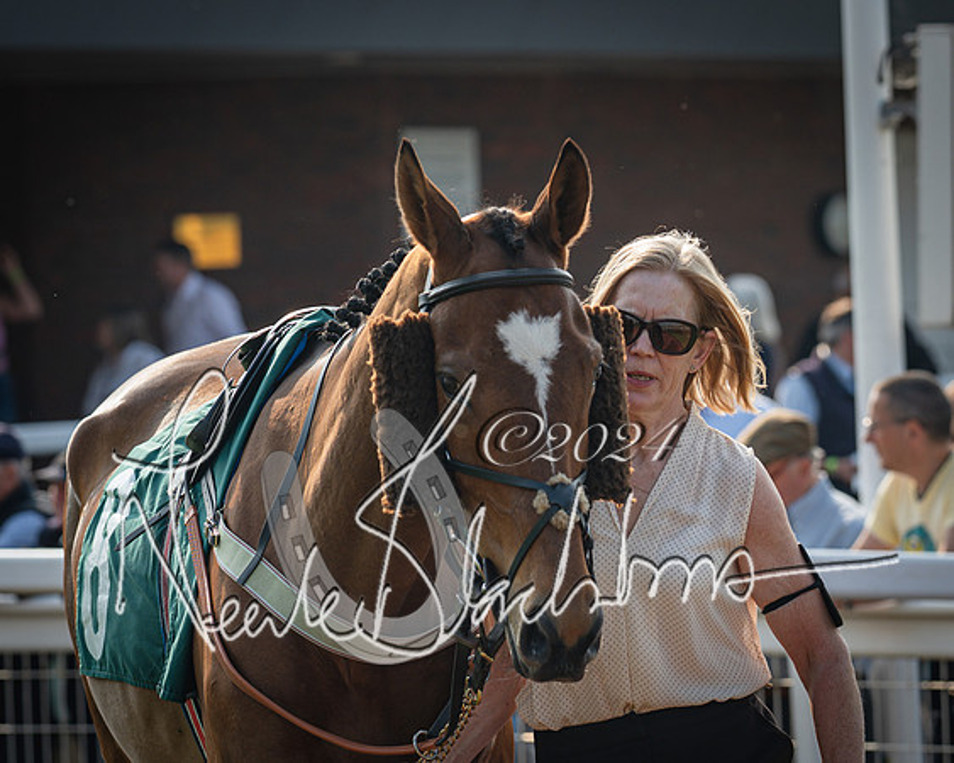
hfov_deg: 6.8
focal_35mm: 283
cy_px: 288
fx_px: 8001
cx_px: 594
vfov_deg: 5.5
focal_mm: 135
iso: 80
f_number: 4
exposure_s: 1/500
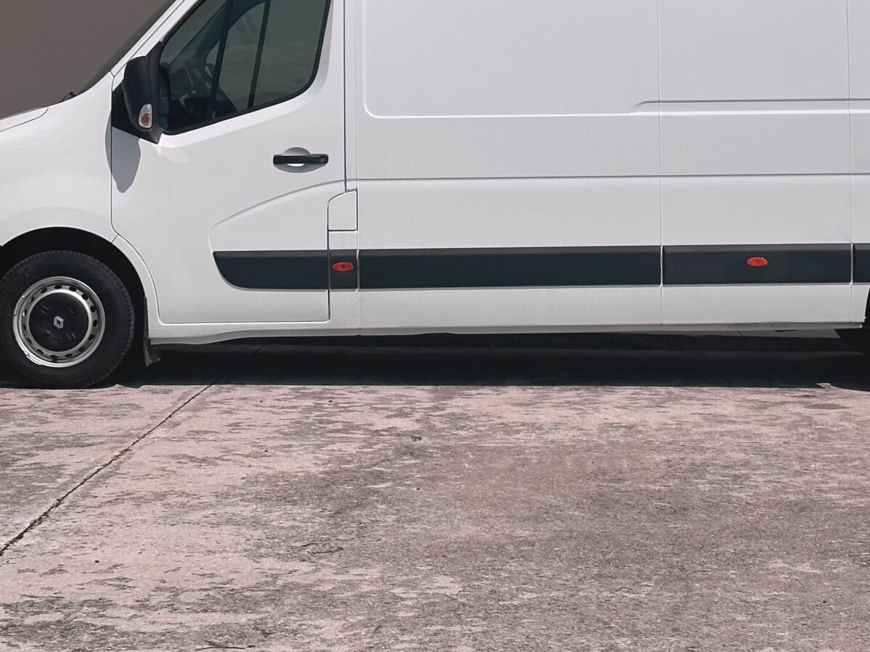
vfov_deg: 34.4
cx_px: 512
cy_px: 159
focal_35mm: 41
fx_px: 1030
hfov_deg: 45.6
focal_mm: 6.86
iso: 80
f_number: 1.8
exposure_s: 1/3200
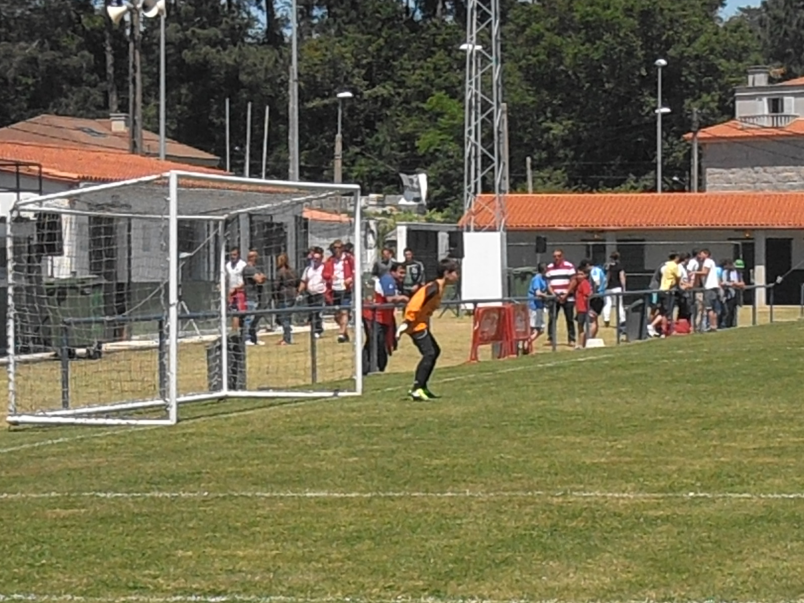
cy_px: 384
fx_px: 4111
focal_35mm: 177
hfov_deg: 11.2
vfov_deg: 8.4
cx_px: 471
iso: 400
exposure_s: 1/320
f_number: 15
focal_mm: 24.39
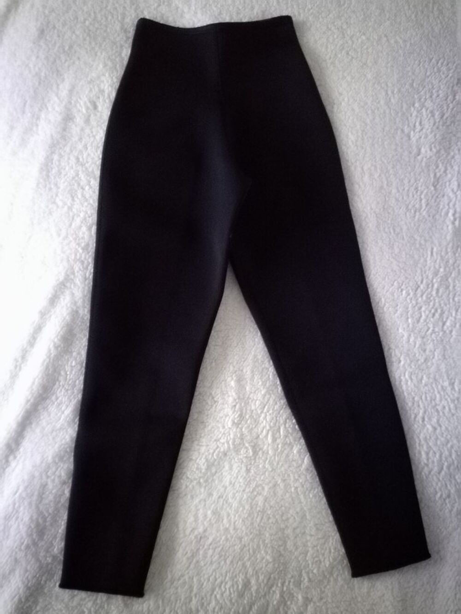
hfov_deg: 51.4
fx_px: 479
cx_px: 230
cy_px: 307
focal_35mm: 27
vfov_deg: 65.3
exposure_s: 1/12.5
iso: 1600
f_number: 2
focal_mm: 3.79
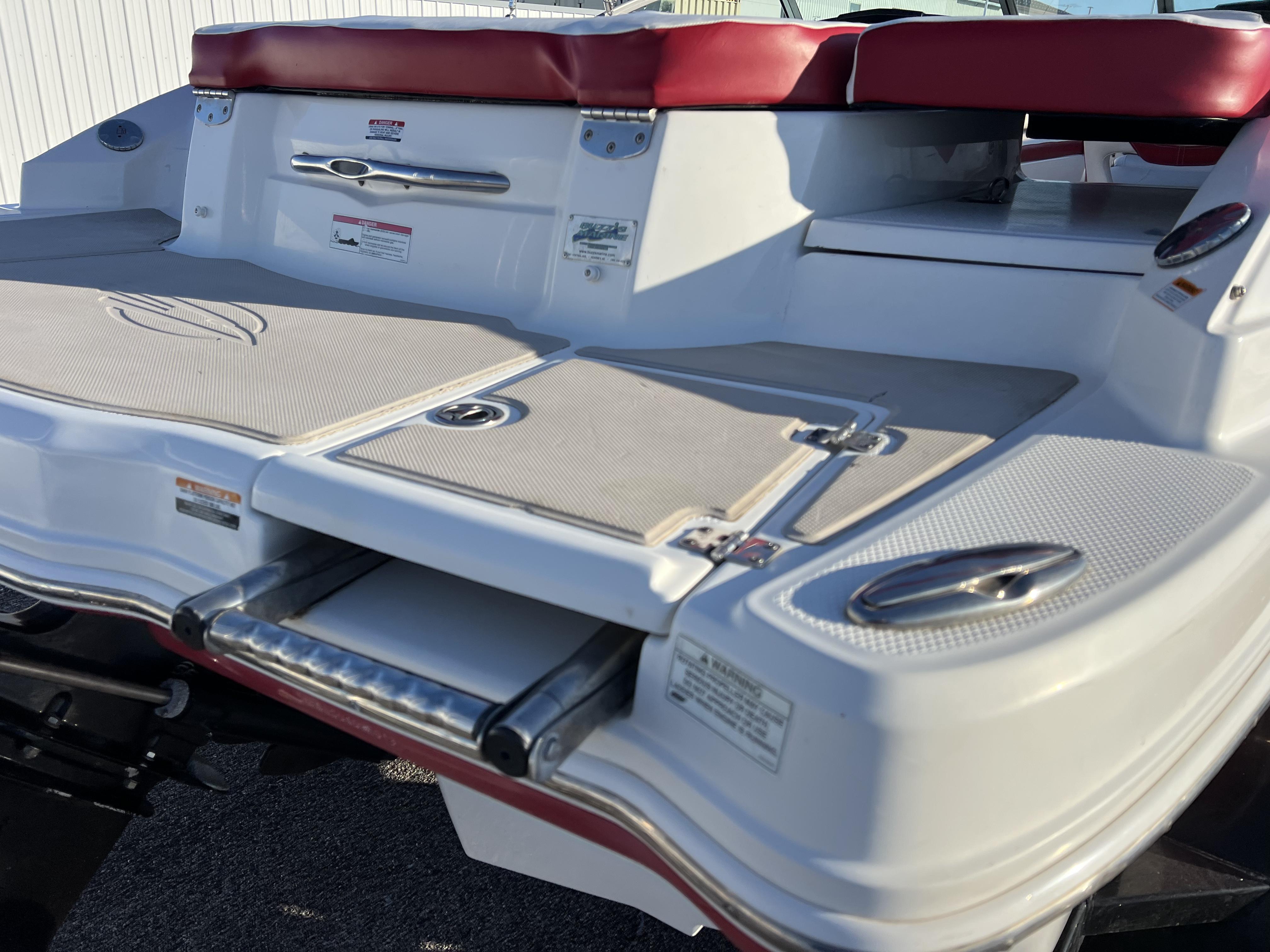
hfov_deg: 67.3
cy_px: 476
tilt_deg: -24.1
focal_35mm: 26
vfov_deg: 53.1
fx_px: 954
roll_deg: -0.9
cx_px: 635
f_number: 1.5
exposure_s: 1/4444
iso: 50
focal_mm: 5.7
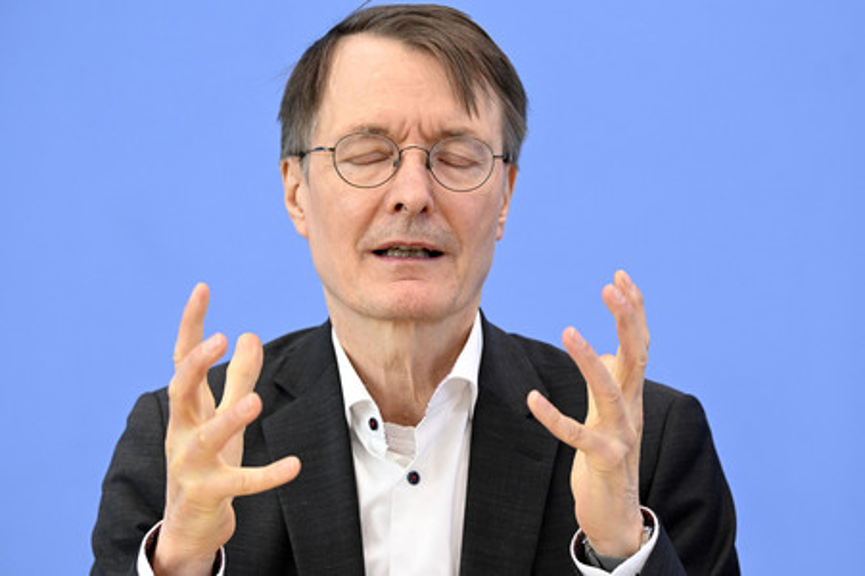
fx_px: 3241
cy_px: 288
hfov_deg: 15.2
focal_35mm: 135
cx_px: 432
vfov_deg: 10.1
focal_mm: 135
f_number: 4.5
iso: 3200
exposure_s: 1/800
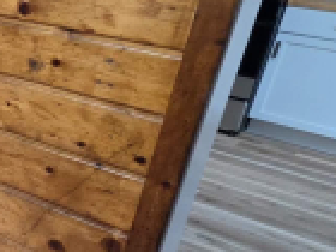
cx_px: -349
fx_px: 602
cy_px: 86
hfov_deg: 18.6
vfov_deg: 23.6
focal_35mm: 62
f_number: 1.9
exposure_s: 1/120
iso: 160
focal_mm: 2.2
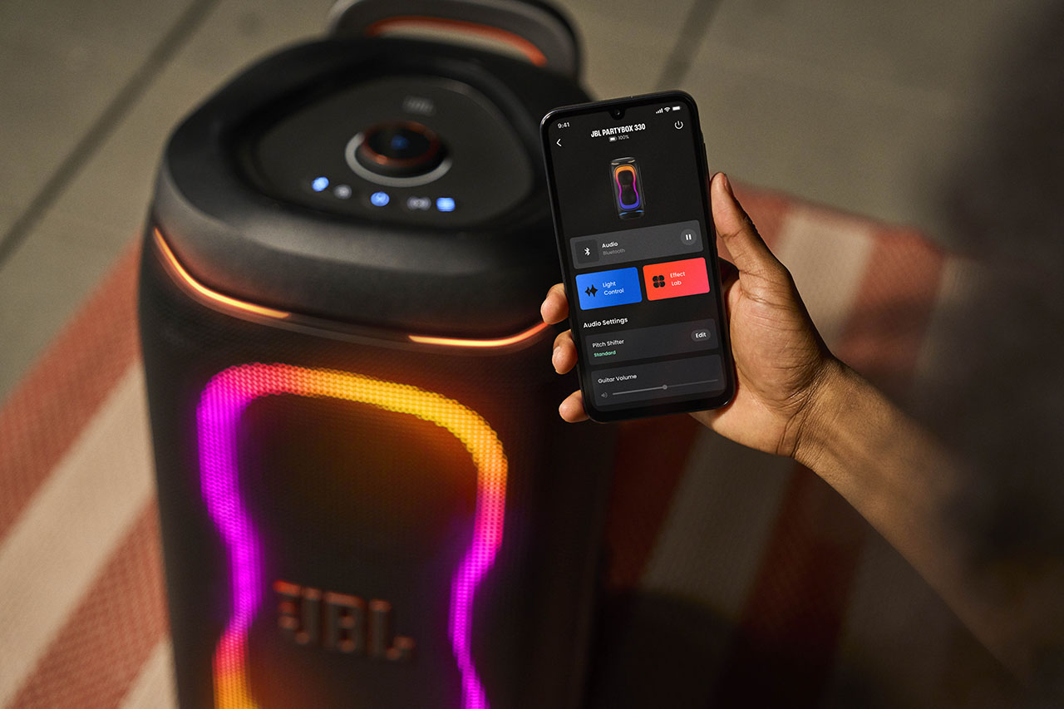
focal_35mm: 63
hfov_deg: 31.9
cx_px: 532
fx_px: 1862
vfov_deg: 21.6
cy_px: 354
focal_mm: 63
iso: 640
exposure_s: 1/125
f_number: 2.8
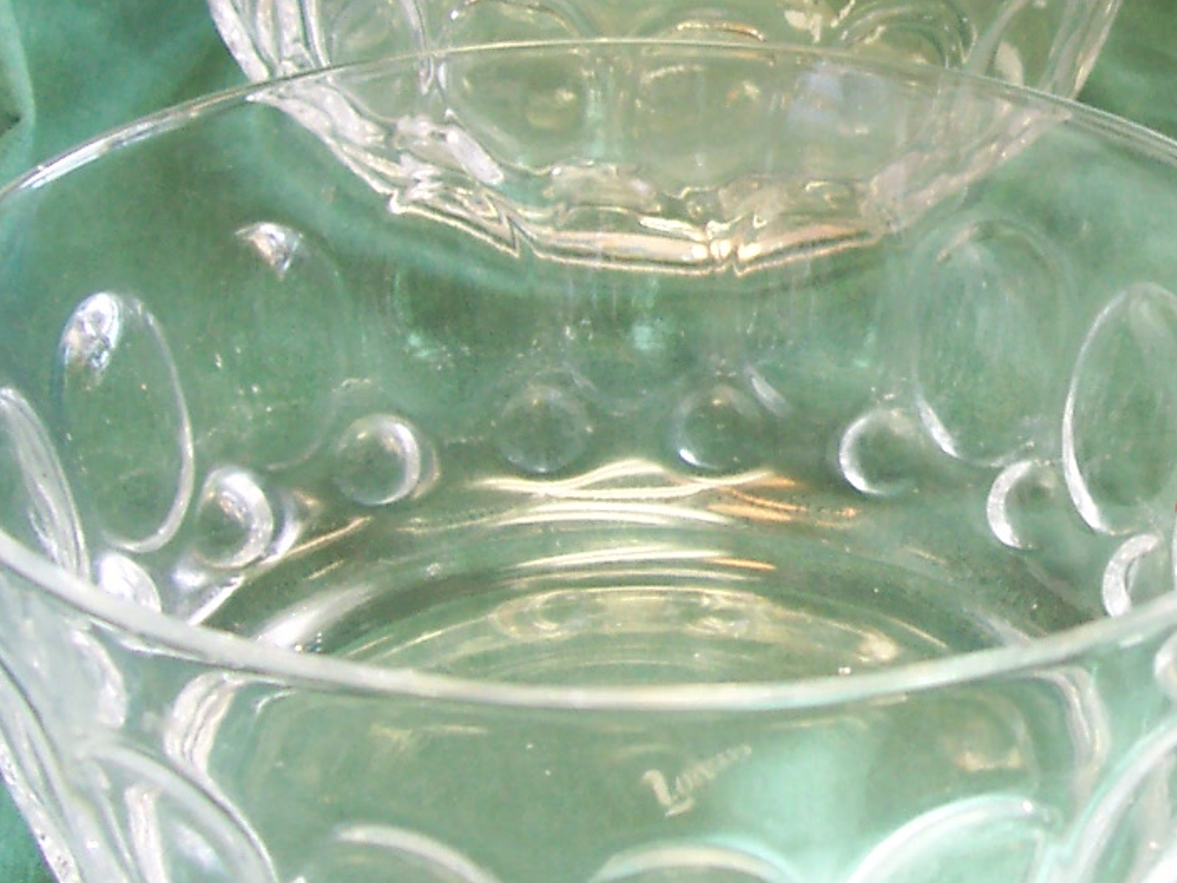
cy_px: 187
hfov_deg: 21.7
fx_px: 2958
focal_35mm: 87
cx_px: 1177
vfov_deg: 16.9
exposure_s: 1/30
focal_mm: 5.6
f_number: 2.8
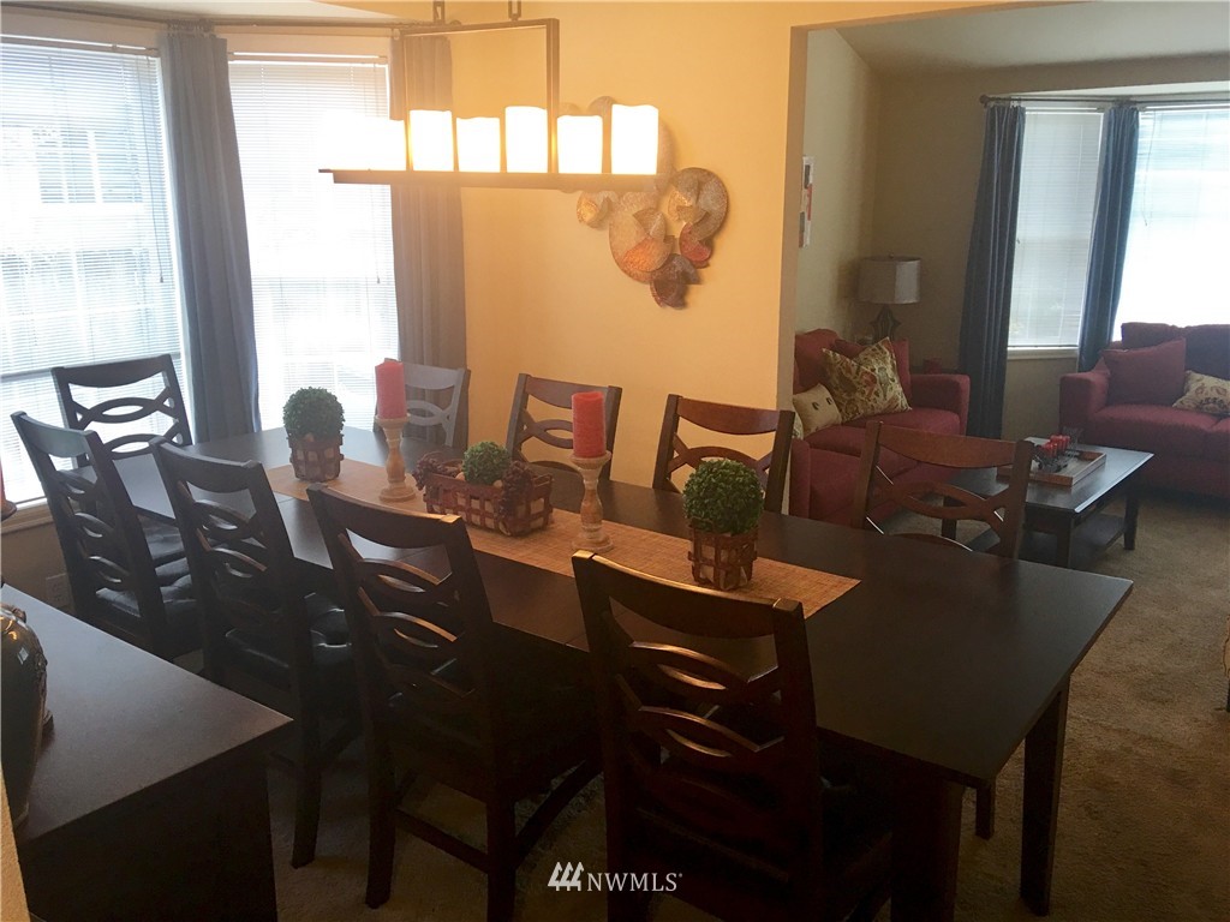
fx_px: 1030
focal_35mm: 29
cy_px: 461
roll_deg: +0.1
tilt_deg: -13.6
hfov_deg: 61.7
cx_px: 615
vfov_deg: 48.2
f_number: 2.2
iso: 40
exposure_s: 1/30
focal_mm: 4.15
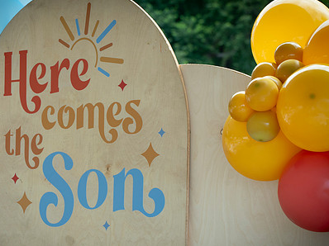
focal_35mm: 129
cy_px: 146
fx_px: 1225
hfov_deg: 15.3
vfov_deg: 11.5
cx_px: 113
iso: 100
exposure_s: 1/80
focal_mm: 92
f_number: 6.3
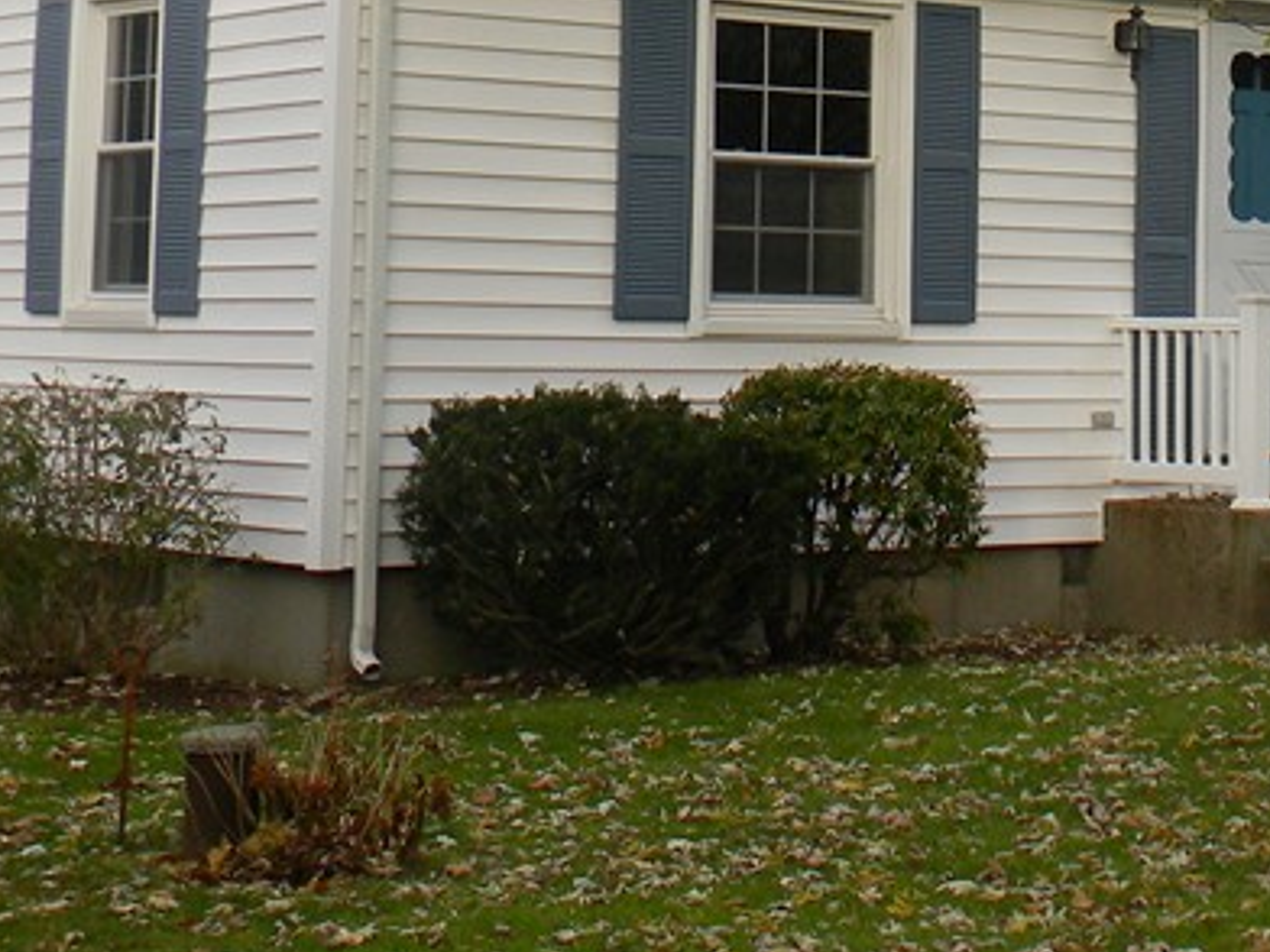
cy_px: 26
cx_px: 1157
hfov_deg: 20.4
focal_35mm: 94
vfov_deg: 15.5
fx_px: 3449
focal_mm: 6.4
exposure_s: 1/166
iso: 80
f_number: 3.7
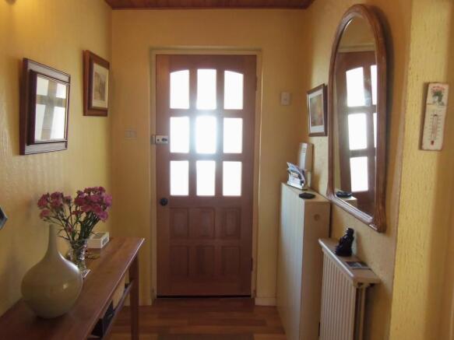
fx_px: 367
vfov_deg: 49.7
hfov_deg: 63.5
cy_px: 170
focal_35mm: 28
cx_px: 227
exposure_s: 1/40
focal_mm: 5.1
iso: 400
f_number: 3.9
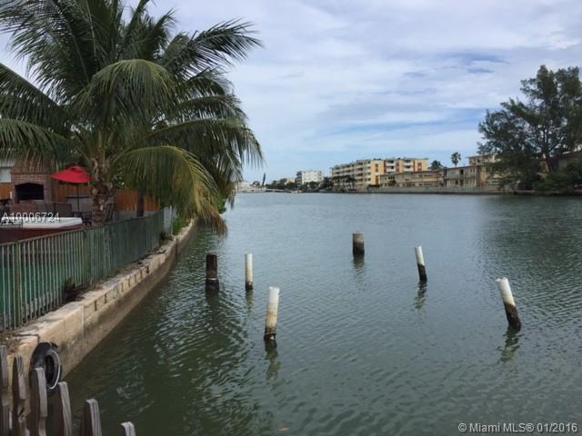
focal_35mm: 29
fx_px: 488
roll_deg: +0.3
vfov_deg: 48.2
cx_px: 291
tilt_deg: -2.2
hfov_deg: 61.7
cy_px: 218
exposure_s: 1/2326
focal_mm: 4.15
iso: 32
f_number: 2.2
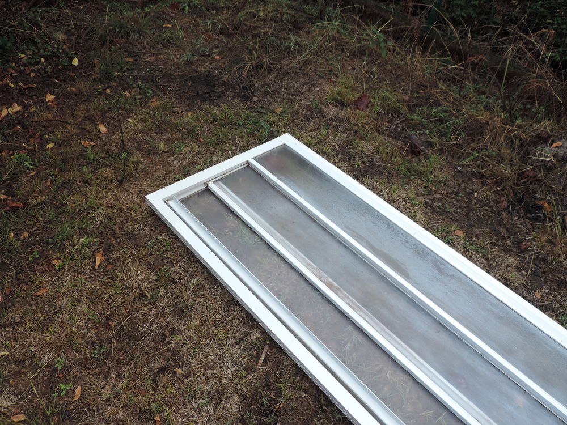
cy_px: 212
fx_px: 393
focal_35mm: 24
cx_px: 284
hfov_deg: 71.6
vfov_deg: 56.8
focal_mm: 4.3
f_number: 3
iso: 80
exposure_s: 1/60
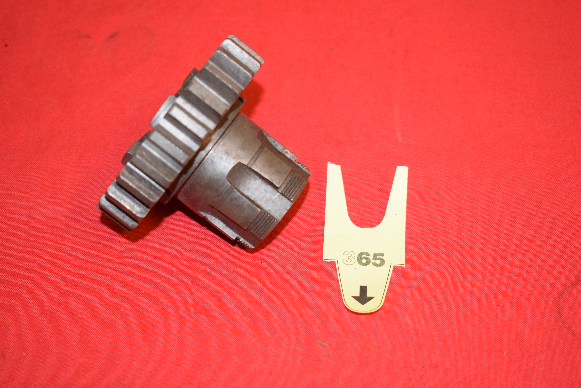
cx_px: 290
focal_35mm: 69
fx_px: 1114
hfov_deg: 29.2
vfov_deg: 19.7
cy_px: 194
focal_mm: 46
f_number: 5.3
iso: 2000
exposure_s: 1/125
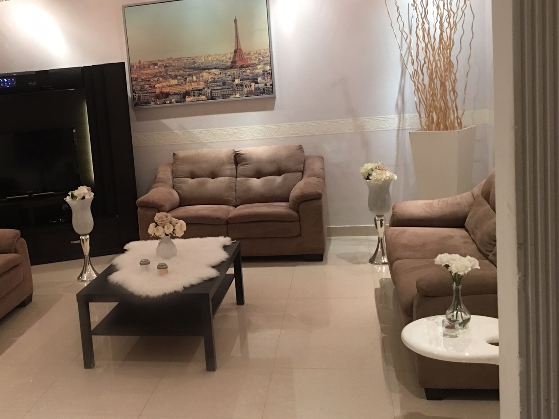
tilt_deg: -7.4
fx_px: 711
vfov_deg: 32.9
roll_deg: +5.9
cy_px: 187
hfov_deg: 42.0
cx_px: 158
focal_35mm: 44
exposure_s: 1/15
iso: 80
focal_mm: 4.15
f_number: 2.2
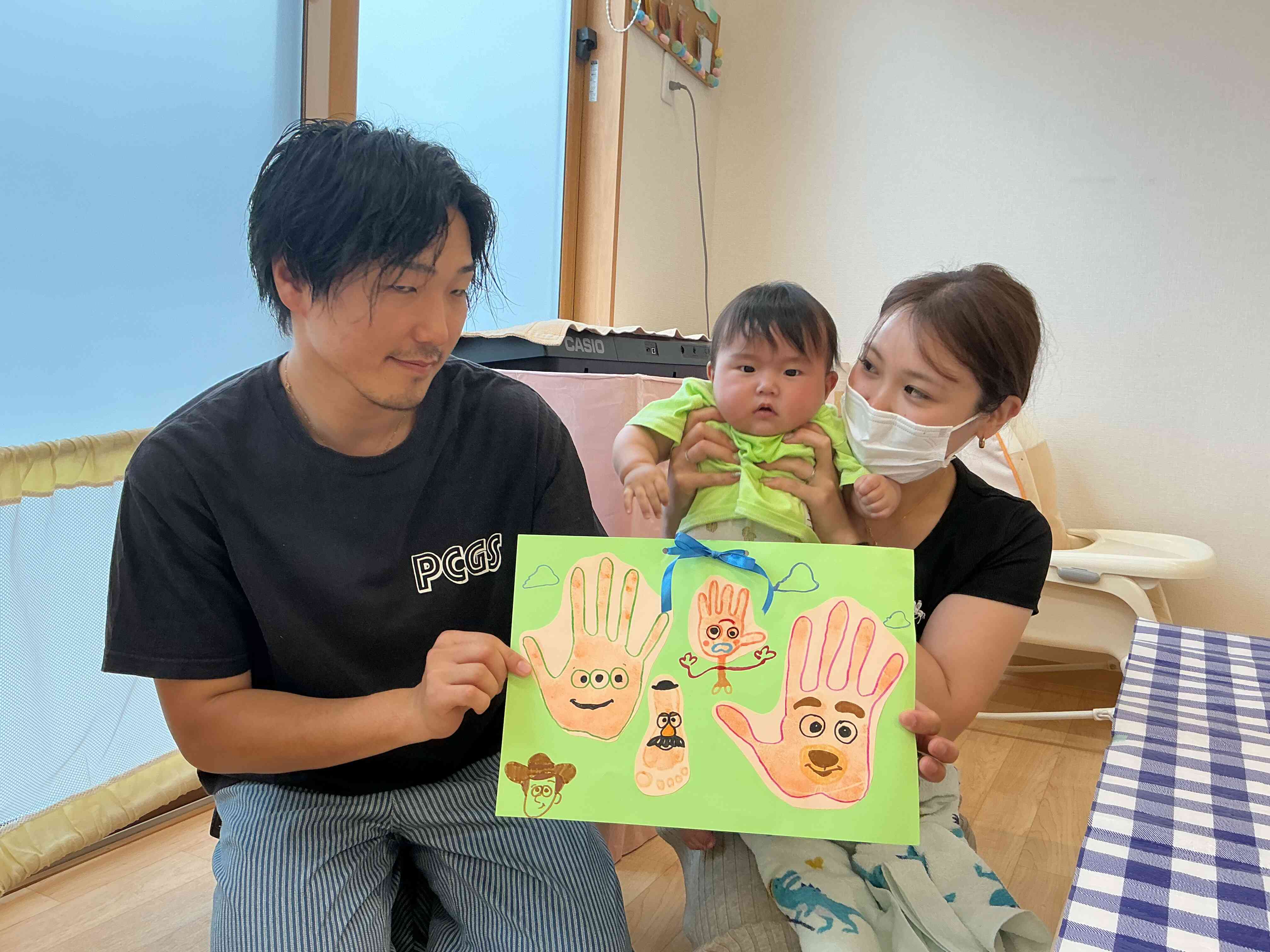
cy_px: 476
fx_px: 1064
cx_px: 635
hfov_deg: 61.7
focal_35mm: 29
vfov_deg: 48.2
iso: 25
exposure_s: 1/100
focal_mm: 3
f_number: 1.8
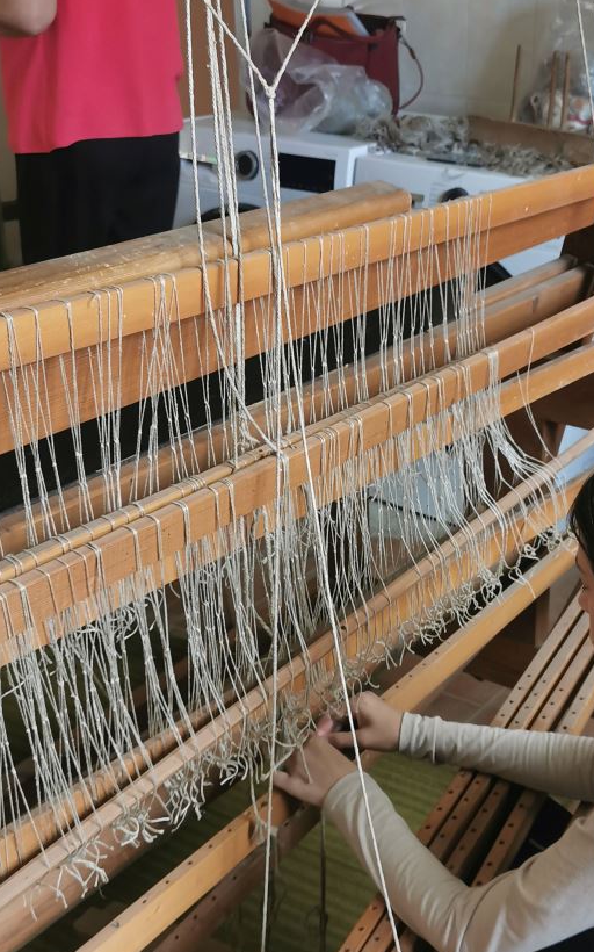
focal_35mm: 49
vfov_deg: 41.0
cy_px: 533
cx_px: 440
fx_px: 1270
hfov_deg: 26.0
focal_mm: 5.58
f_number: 1.8
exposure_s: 1/100
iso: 125
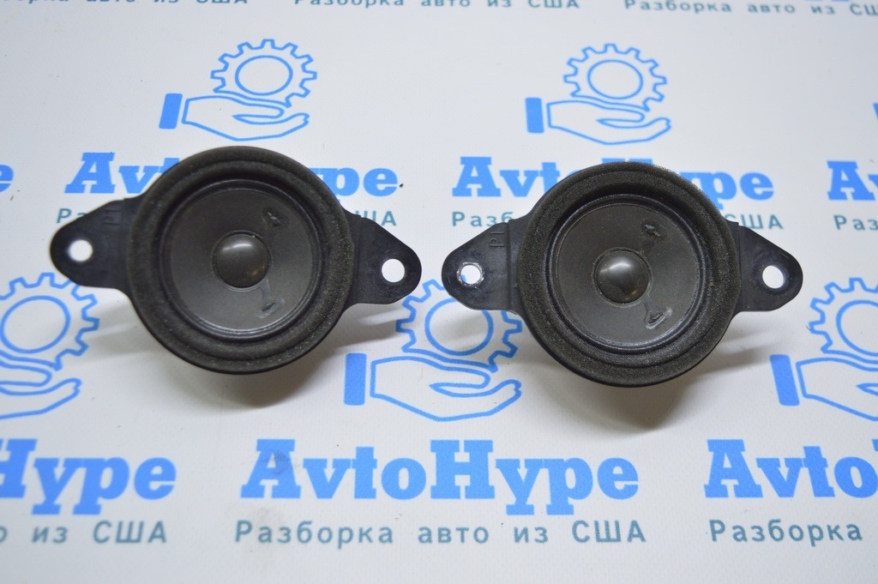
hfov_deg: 46.4
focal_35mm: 42
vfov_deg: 31.8
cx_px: 439
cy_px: 292
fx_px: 1023
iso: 400
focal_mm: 28
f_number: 4.2
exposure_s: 1/50
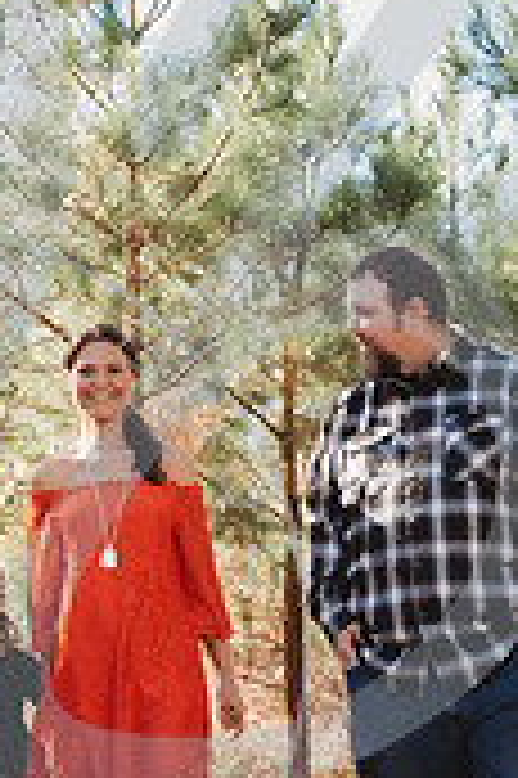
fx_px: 2703
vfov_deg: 16.4
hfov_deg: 10.9
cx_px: 95
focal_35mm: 125
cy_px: 297
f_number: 2.8
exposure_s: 1/250
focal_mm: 48
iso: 100
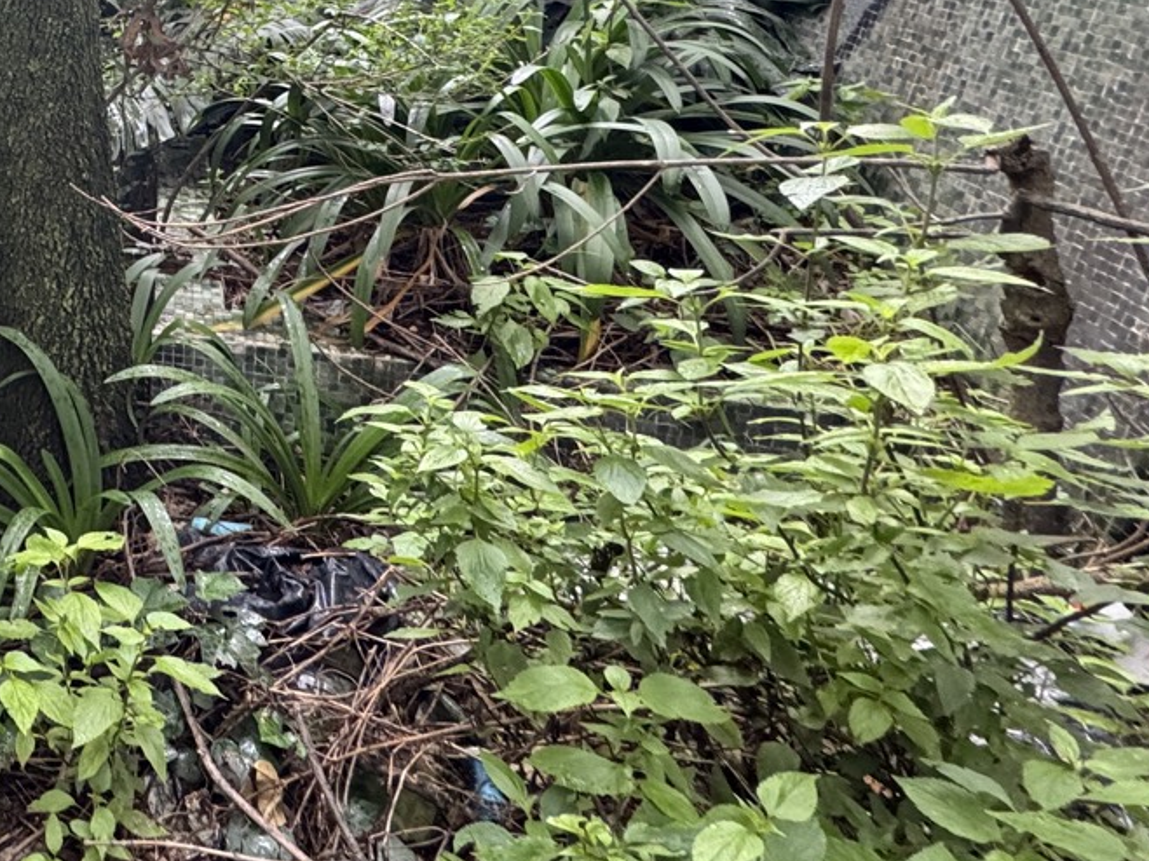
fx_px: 1128
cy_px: 23
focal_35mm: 34
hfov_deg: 40.2
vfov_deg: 37.8
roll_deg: -0.2
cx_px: -195
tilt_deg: -8.2
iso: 250
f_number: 2.2
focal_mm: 2.22
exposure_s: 1/99
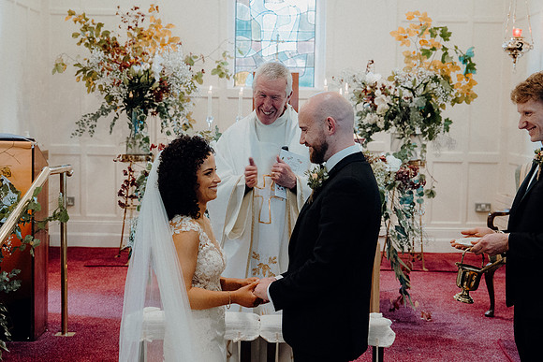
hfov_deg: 34.5
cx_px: 272
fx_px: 875
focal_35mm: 58
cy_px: 181
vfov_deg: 23.4
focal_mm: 39
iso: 2000
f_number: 3.5
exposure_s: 1/160
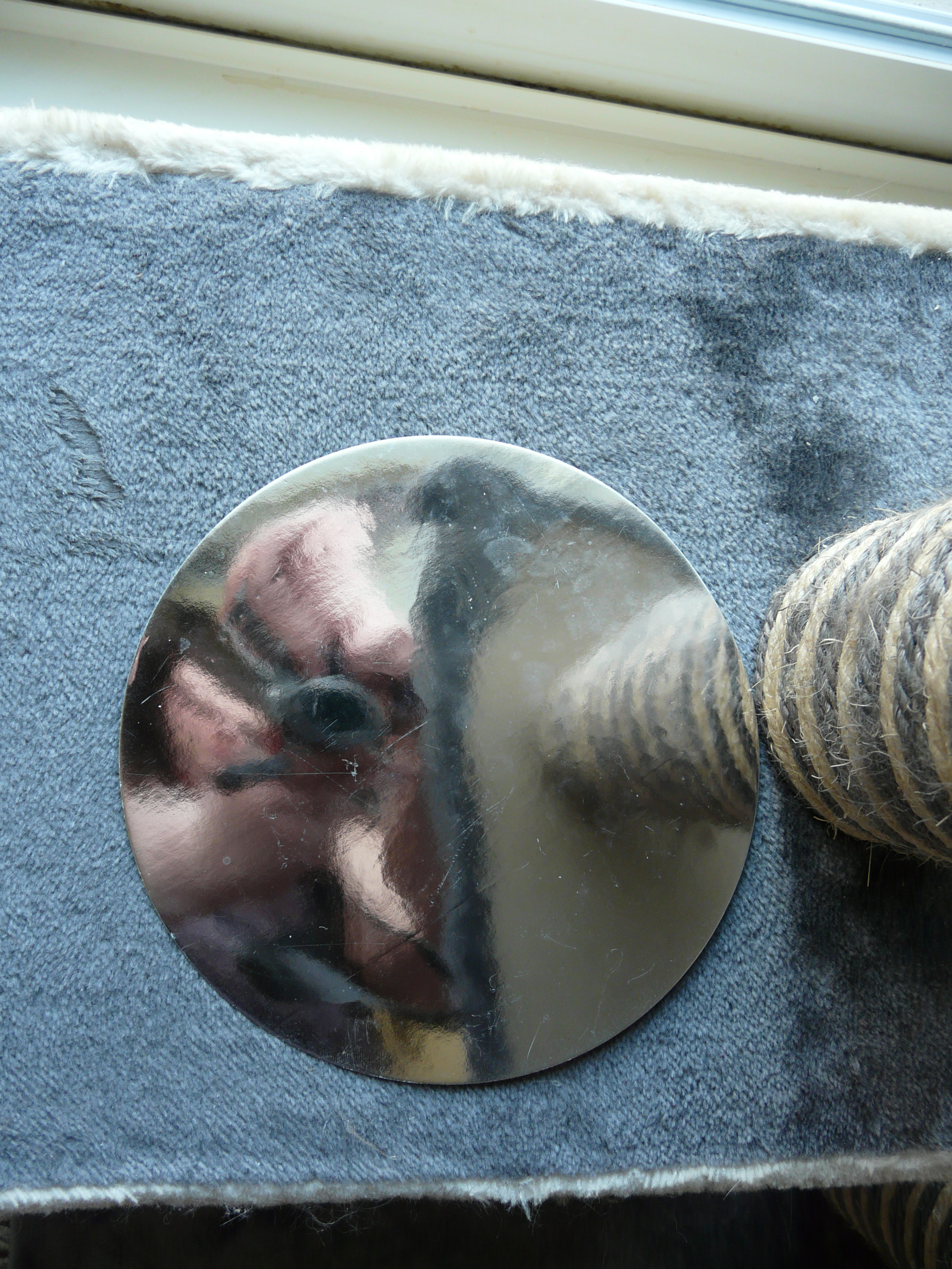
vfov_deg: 63.4
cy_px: 634
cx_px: 476
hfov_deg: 49.7
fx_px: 1027
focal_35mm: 28
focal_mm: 4.6
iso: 100
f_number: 2.8
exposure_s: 1/30
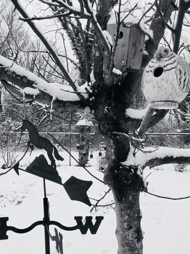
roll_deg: +0.1
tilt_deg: -5.0
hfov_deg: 38.6
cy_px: 154
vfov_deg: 49.8
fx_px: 271
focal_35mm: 37
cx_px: 86
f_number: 2.2
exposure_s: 1/586
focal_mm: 4.15
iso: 32
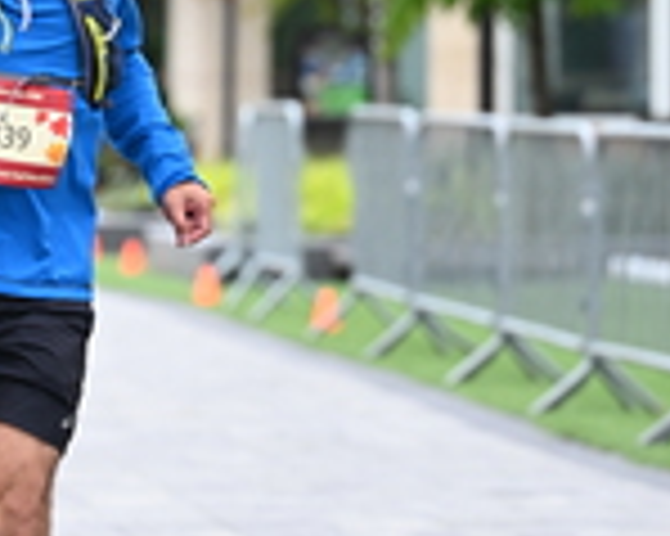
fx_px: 6856
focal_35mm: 346
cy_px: -50
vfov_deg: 4.5
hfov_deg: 5.6
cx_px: 2
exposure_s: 1/1250
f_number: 2.8
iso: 640
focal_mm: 100
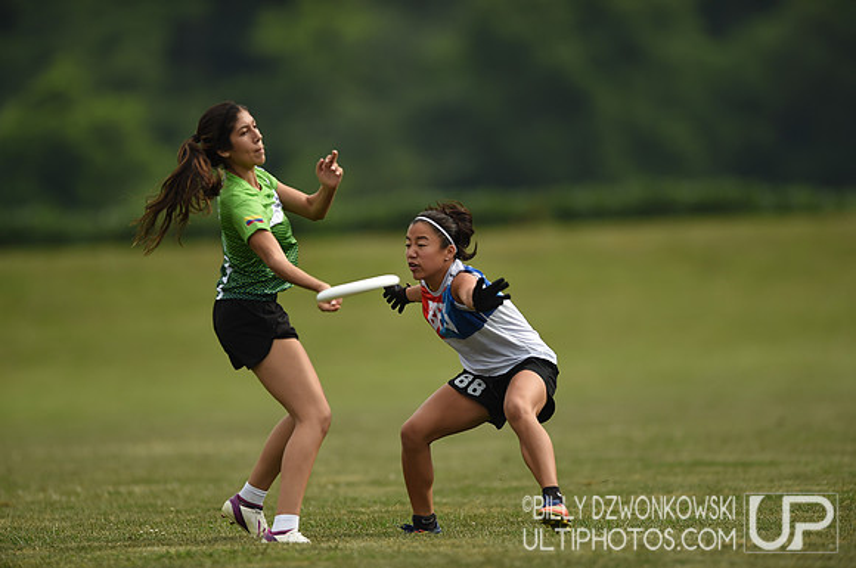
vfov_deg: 3.4
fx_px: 9498
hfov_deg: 5.2
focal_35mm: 400
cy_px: 284
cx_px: 428
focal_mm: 400
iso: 320
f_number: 2.8
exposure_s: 1/4000
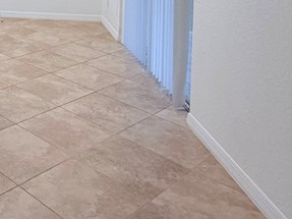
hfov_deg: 31.5
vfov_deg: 24.8
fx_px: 422
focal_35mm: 50
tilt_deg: -3.1
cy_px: -74
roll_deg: -0.9
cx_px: -65
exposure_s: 1/120
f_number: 2.2
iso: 160
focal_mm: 2.22
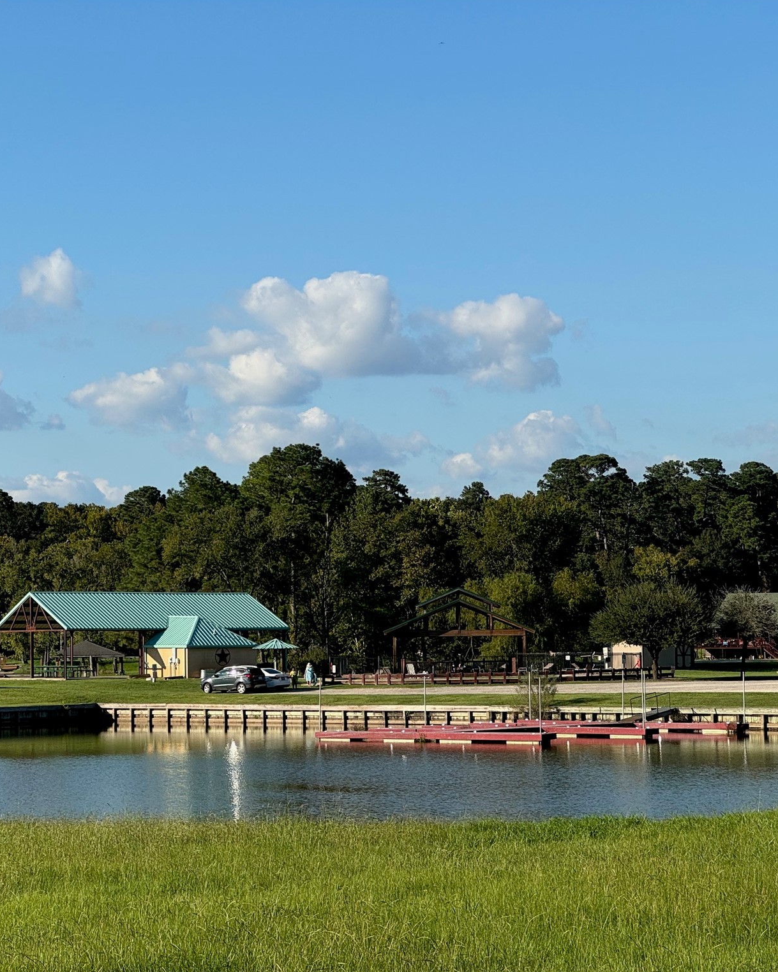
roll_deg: +1.3
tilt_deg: +3.0
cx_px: 344
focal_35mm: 101
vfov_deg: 19.0
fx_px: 2907
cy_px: 484
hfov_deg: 15.2
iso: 25
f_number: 2.8
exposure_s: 1/699
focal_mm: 9
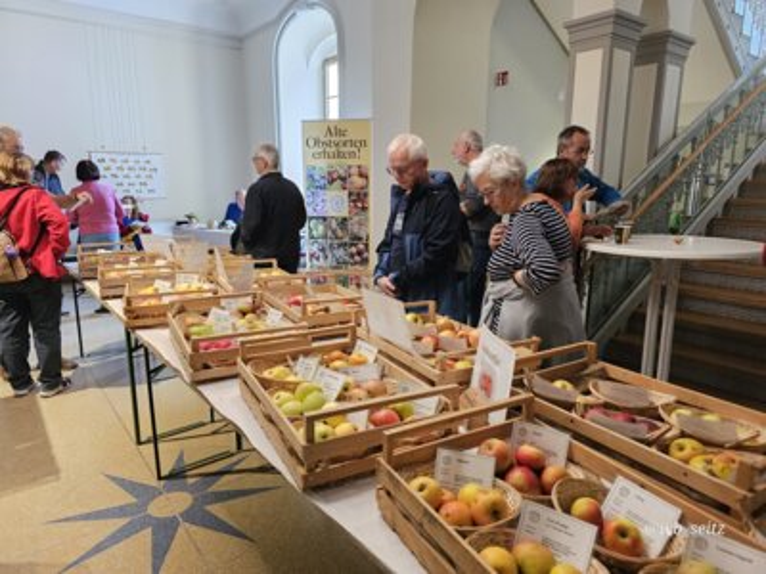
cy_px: 287
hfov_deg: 73.9
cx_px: 383
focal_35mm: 23
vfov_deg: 58.9
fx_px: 509
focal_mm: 6.3
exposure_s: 1/142
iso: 640
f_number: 1.7
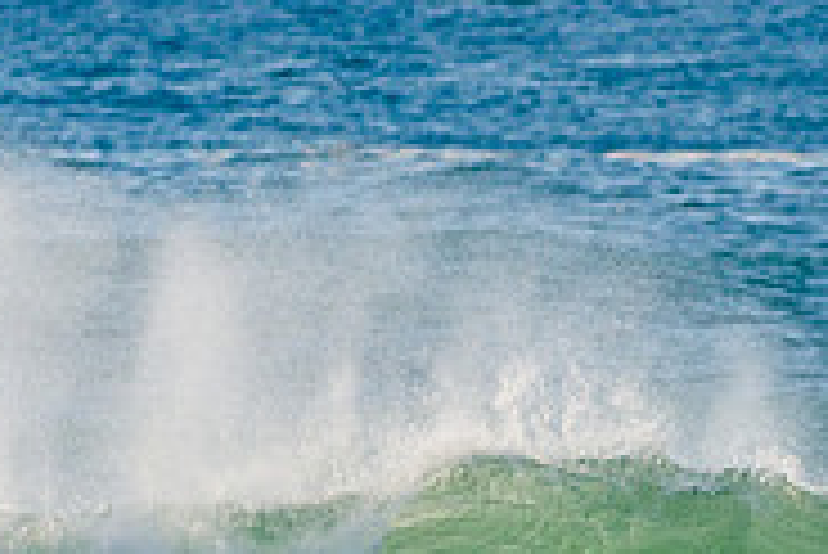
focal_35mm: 1576
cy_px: 750
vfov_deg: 0.9
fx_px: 36275
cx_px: 230
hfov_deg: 1.3
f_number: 5.6
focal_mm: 500
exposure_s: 1/1600
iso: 220
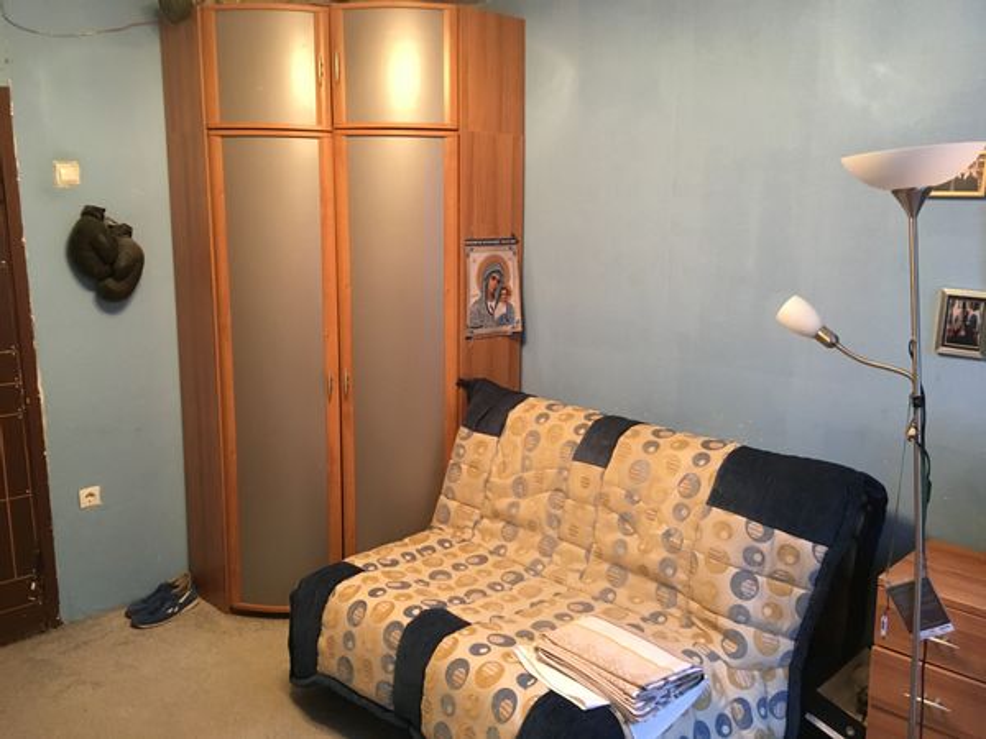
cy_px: 370
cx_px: 493
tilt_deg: -12.8
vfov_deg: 48.2
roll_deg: +0.6
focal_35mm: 29
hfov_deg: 61.7
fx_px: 826
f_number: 2.2
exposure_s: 1/20
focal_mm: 4.15
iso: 200
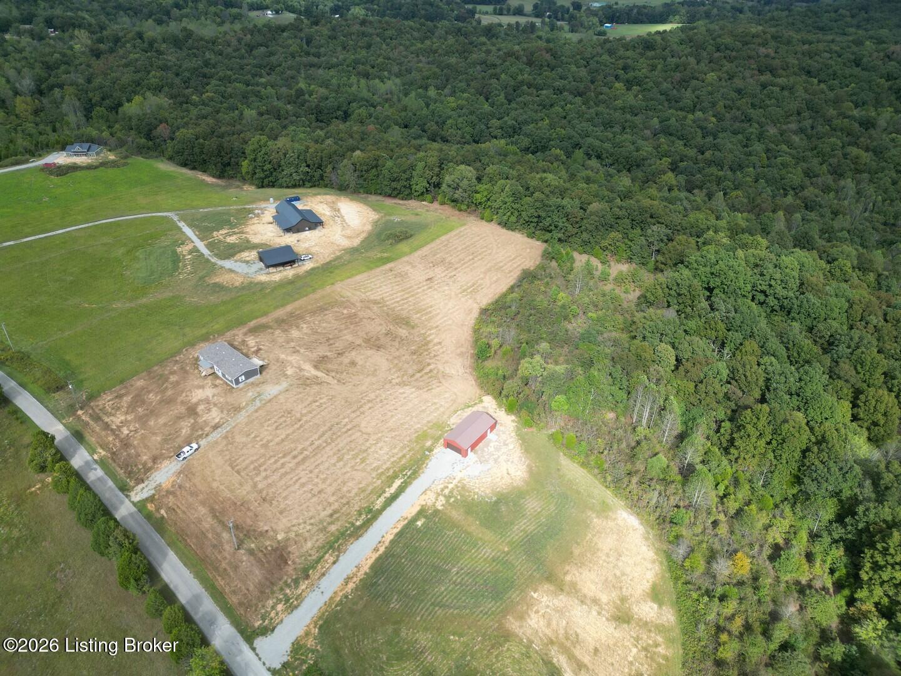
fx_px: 625
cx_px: 450
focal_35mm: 24
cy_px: 338
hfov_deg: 71.6
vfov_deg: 56.8
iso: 120
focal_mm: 6.72
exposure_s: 1/1250
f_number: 1.7
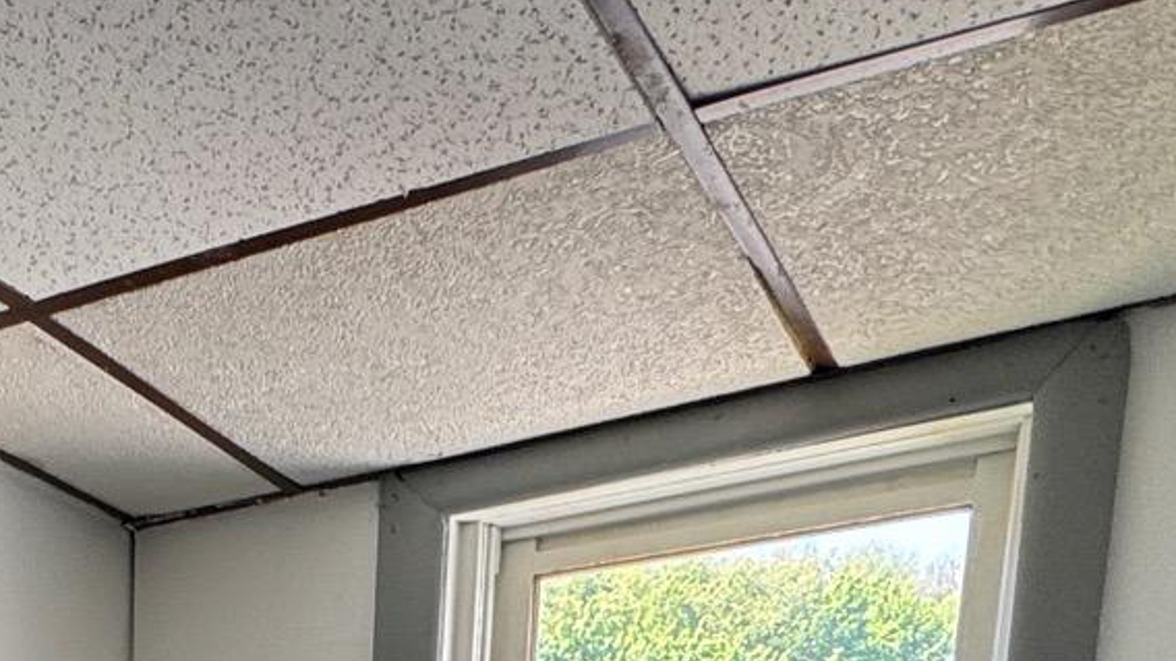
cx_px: 37
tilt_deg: -13.0
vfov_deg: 15.4
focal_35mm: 55
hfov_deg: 34.8
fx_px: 1714
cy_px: 1467
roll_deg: +0.2
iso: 100
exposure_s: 1/99
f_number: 2.2
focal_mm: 2.22
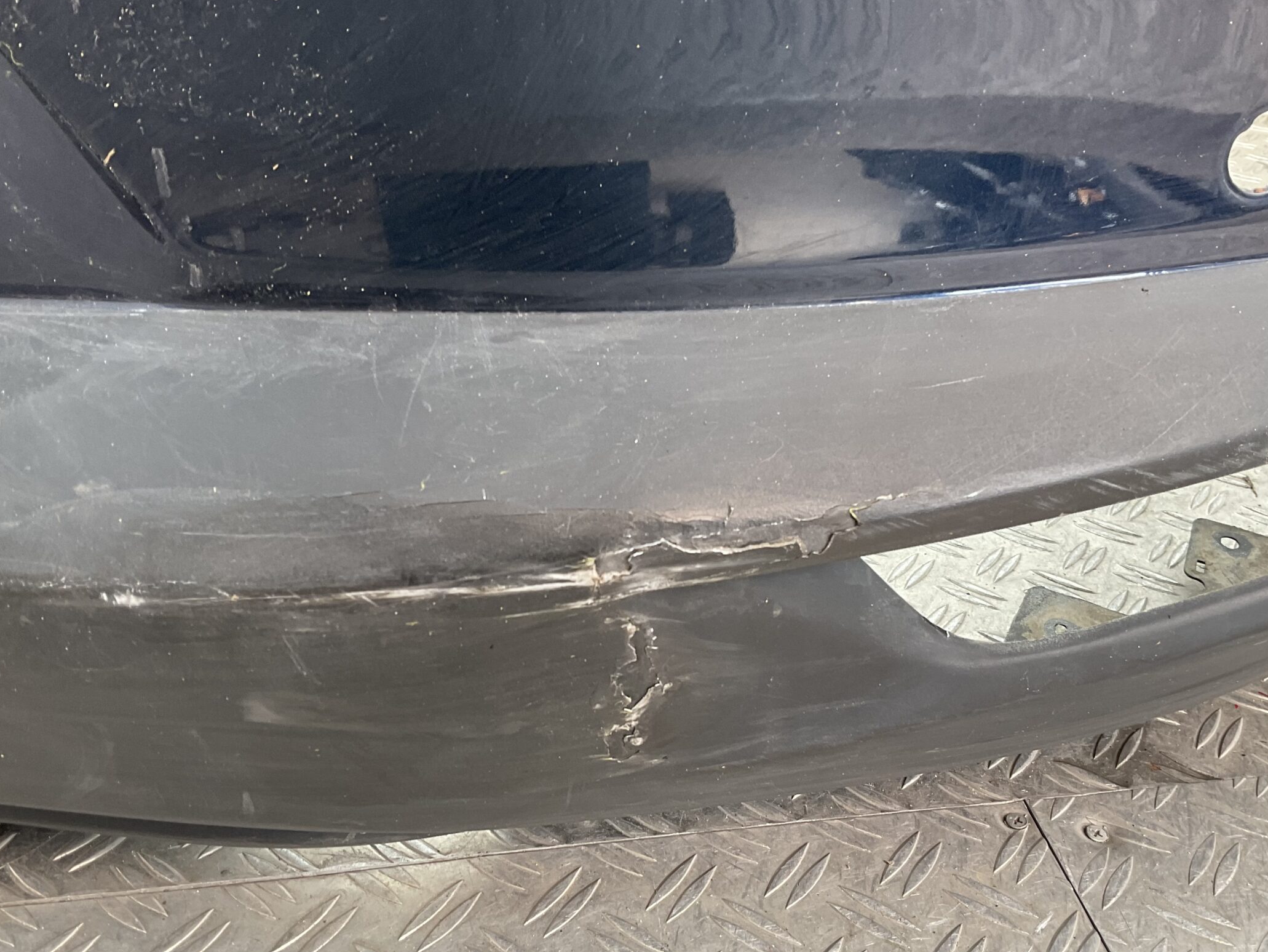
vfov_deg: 39.5
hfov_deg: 51.3
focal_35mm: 36
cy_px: 576
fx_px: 1319
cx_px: 644
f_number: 1.8
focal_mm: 3
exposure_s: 1/50
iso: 40
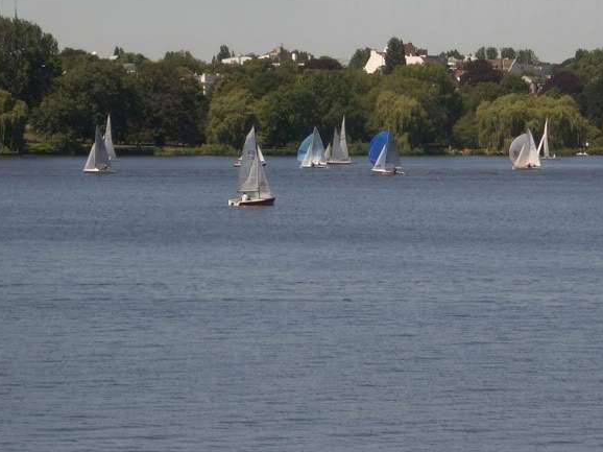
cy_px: 243
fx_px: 4075
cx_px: 412
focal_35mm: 234
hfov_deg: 8.5
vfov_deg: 6.3
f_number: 4
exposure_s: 1/250
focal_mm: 28.4
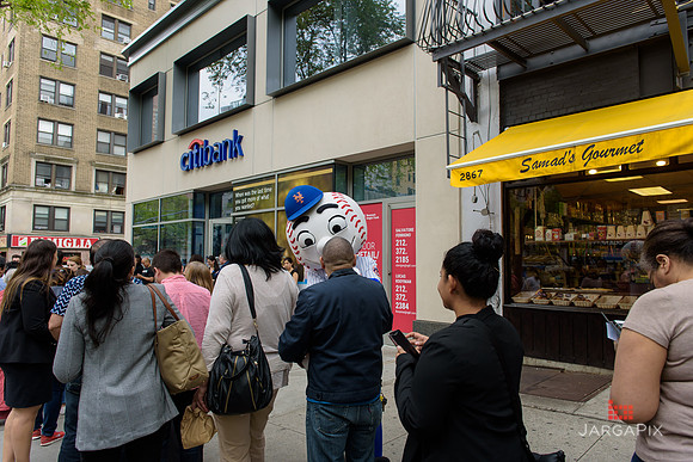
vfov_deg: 53.2
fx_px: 462
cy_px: 231
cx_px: 346
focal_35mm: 24
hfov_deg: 73.7
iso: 200
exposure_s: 1/250
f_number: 4
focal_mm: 24
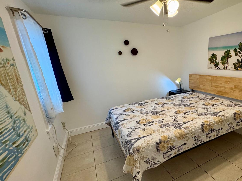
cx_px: 164
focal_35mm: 20
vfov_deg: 65.8
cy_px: 100
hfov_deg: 78.6
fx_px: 140
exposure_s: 1/120
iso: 200
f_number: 2.2
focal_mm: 2.22
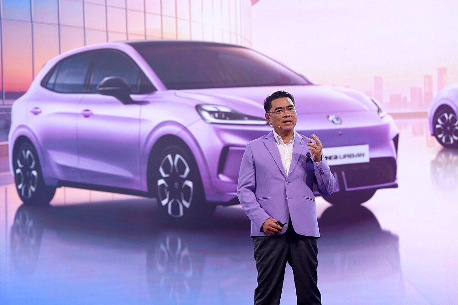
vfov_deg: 12.0
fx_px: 1450
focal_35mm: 114
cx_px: 229
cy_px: 152
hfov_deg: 18.0
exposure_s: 1/200
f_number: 3.5
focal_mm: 114
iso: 400
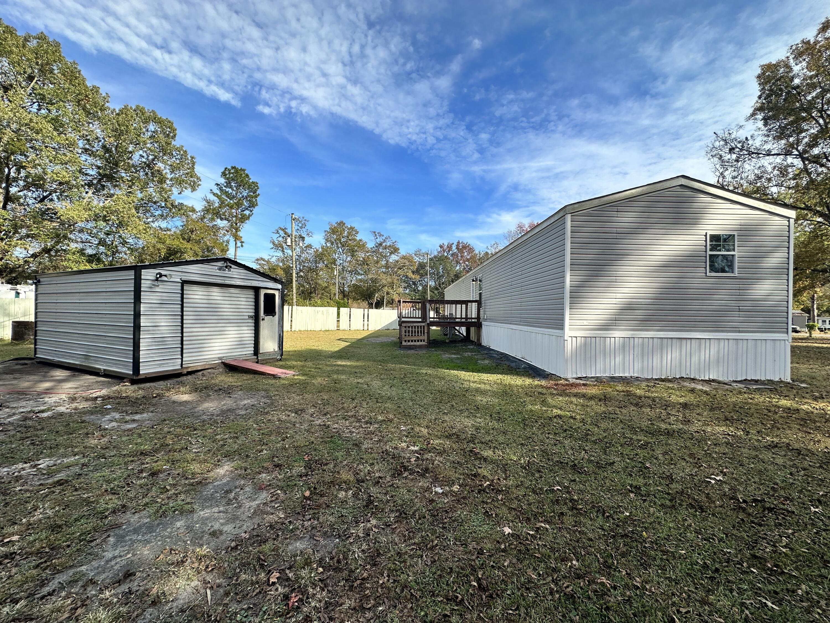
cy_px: 312
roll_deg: -1.1
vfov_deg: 85.7
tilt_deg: +0.0
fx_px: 336
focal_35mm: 14
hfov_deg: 102.1
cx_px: 415
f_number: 2.2
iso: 50
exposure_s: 1/1233
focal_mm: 2.22
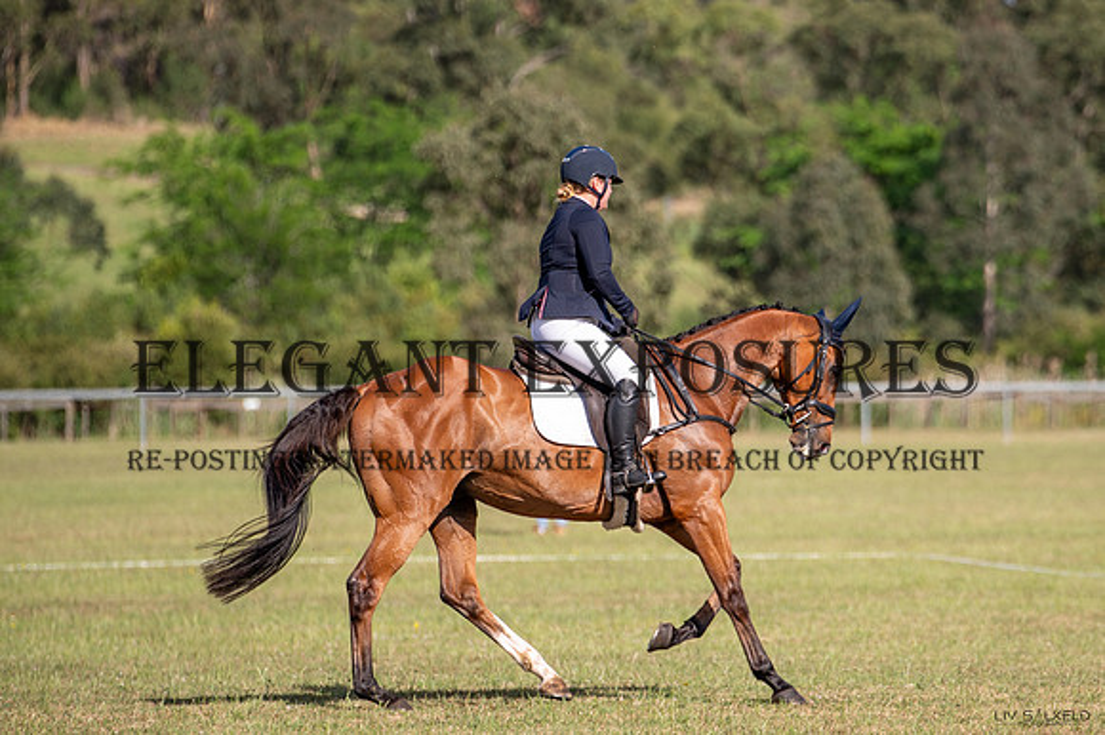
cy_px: 316
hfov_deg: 7.1
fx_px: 8868
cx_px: 672
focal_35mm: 289
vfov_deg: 4.7
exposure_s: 1/1600
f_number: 3.2
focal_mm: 200
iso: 100
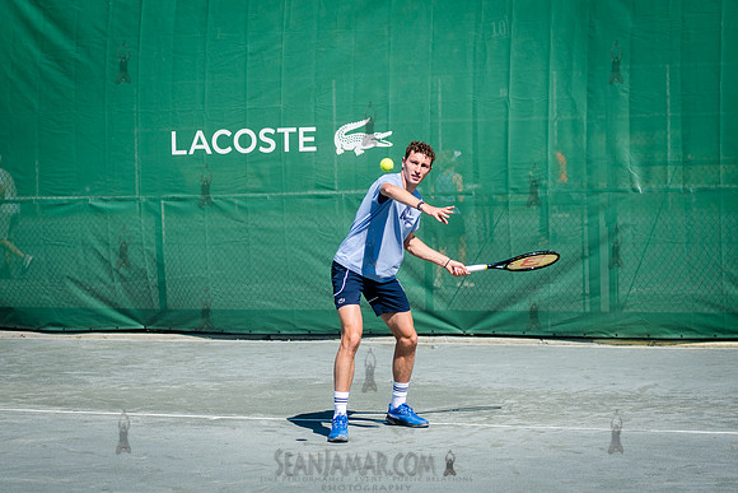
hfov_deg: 19.0
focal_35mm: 108
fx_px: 2207
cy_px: 246
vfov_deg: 12.7
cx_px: 369
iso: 200
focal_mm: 80
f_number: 4
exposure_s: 1/2000
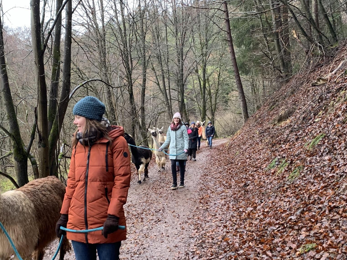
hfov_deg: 52.4
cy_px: 154
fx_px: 351
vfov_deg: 40.5
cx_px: 146
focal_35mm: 35
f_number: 1.8
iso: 100
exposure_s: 1/60
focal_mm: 4.25
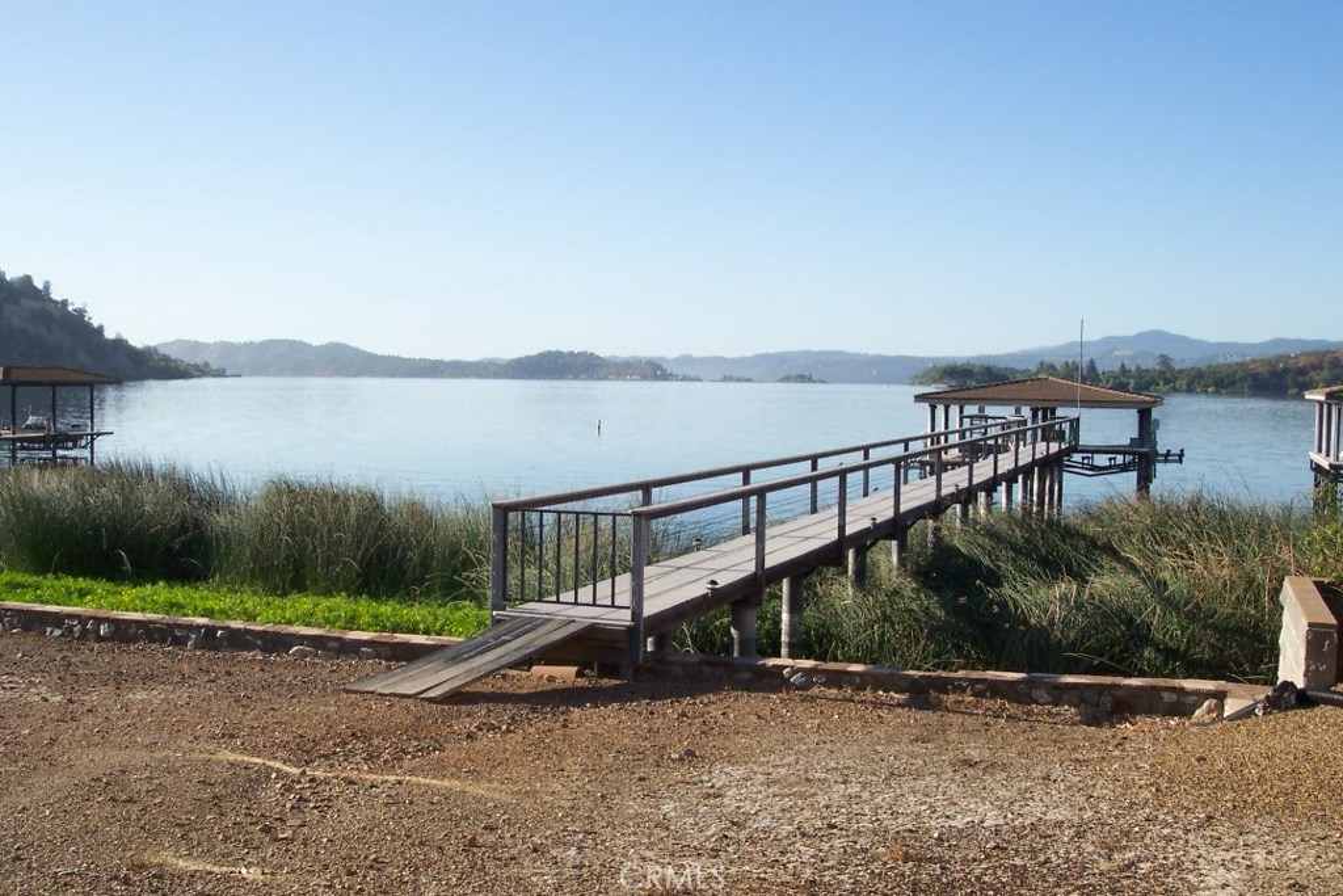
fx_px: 1418
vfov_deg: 35.1
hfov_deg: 50.7
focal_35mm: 38
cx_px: 672
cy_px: 448
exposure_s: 1/500
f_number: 4.8
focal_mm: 8
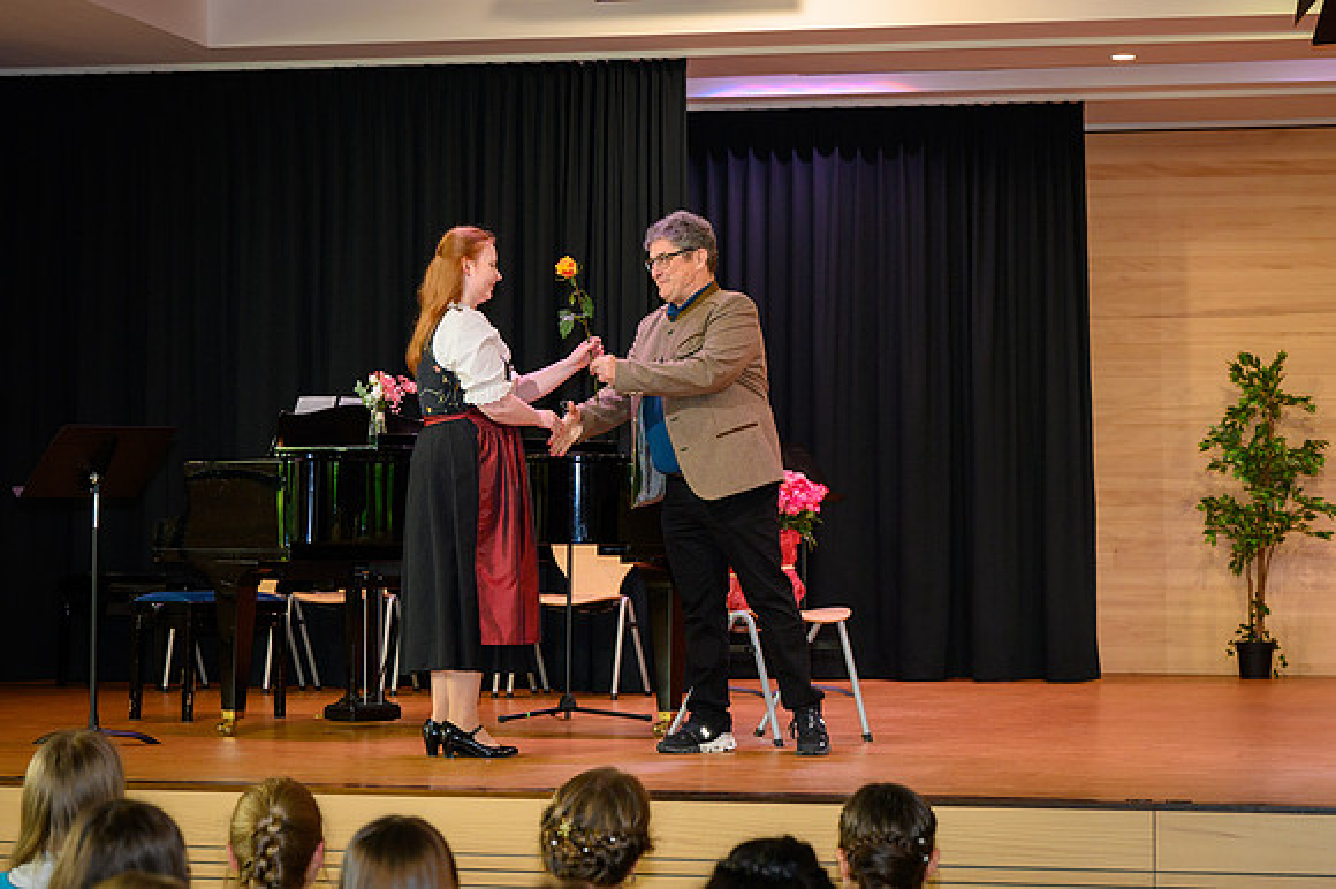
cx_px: 683
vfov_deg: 14.9
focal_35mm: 91
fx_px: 3386
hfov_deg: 22.3
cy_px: 342
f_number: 5
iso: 2000
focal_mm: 74
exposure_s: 1/200
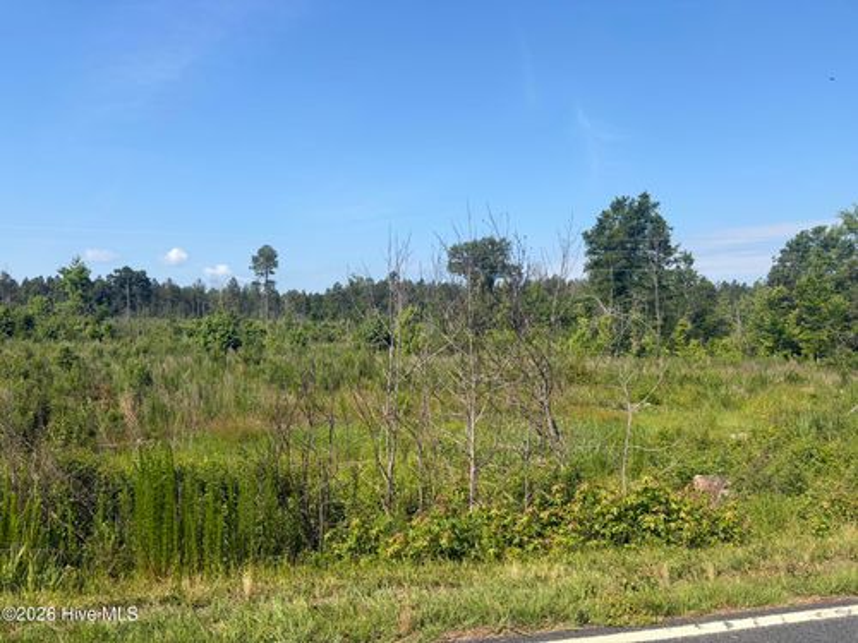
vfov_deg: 53.1
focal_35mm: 26
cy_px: 322
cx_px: 429
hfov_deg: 67.3
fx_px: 644
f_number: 1.6
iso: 50
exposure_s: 1/2865
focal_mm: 5.96
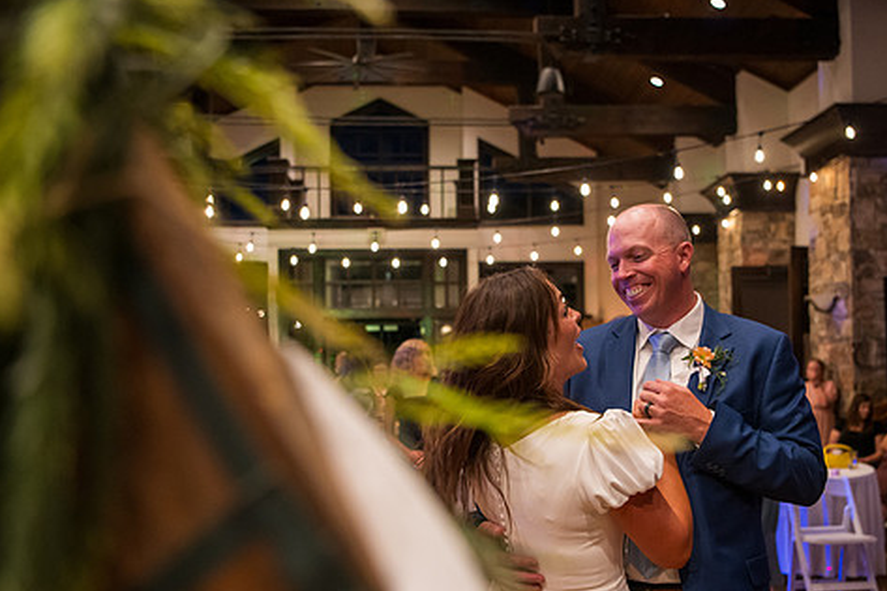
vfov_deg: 34.9
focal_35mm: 38
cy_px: 353
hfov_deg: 50.6
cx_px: 491
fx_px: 936
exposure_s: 1/200
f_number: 2.8
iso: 6400
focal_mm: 31
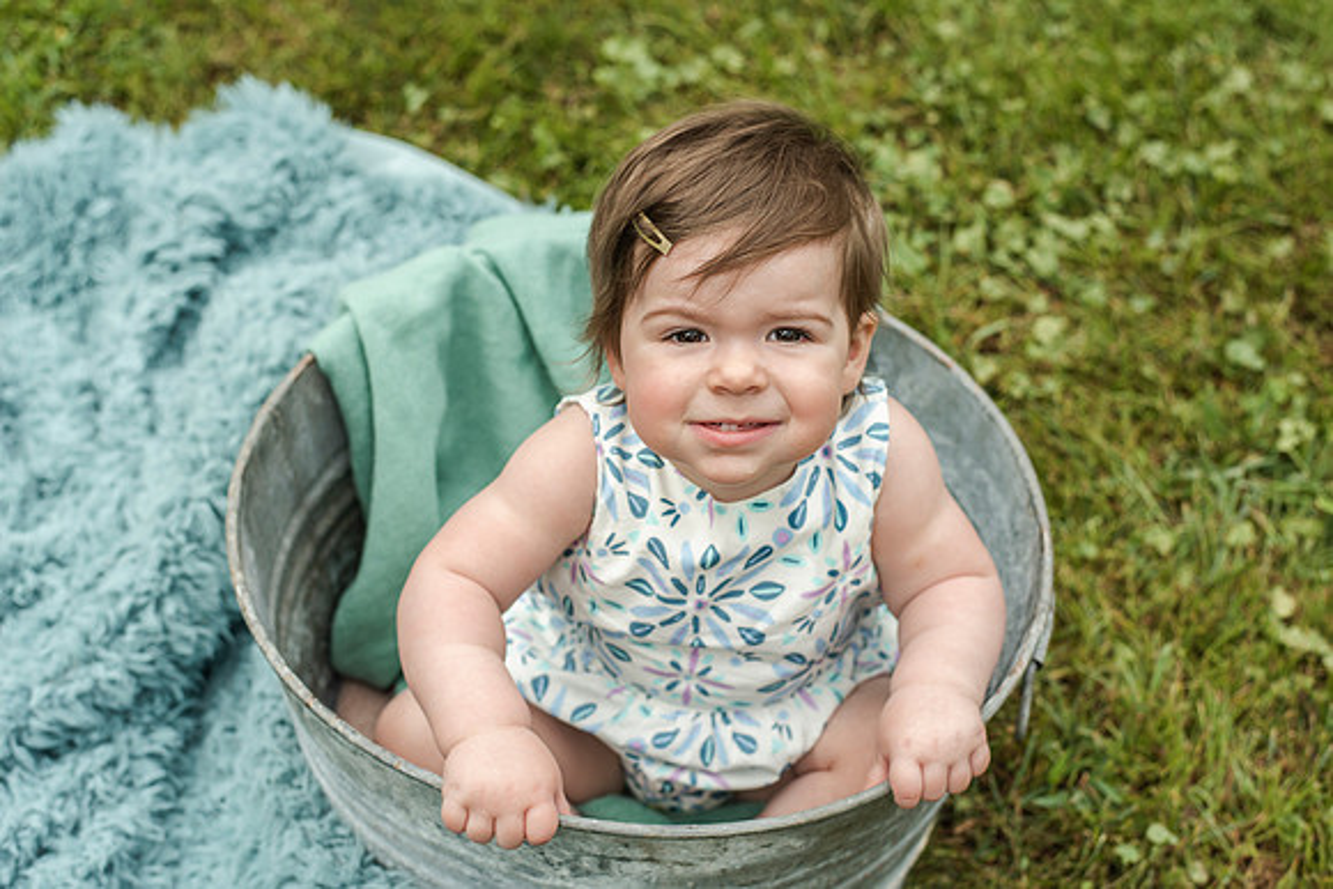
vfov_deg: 25.8
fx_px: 1941
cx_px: 699
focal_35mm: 52
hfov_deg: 37.9
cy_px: 423
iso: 640
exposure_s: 1/2000
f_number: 4
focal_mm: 50
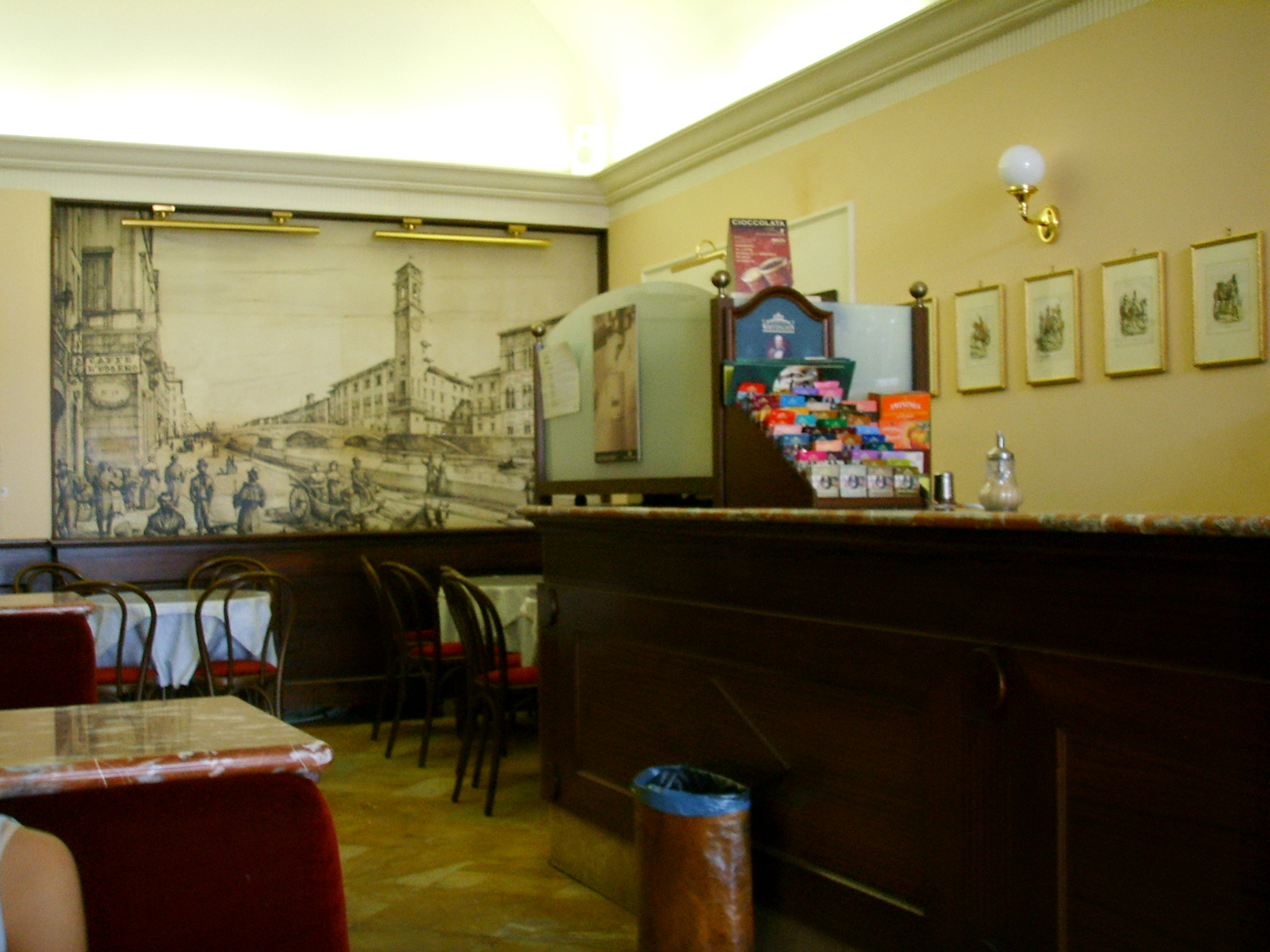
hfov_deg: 46.8
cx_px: 639
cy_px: 485
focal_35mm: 40
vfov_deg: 36.0
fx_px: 1468
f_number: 3.5
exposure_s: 1/10
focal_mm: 6.6
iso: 150
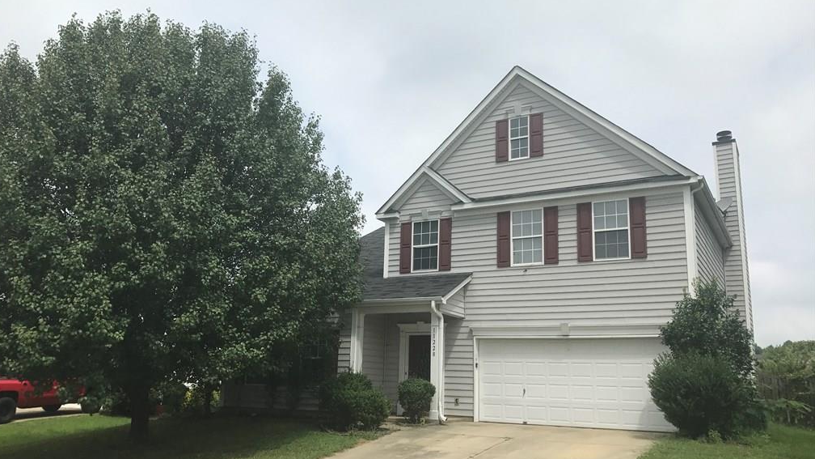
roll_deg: -2.3
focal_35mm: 31
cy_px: 256
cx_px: 403
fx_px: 670
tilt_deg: +11.1
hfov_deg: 62.6
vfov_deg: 37.7
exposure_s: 1/3831
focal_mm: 3.99
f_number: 1.8
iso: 20
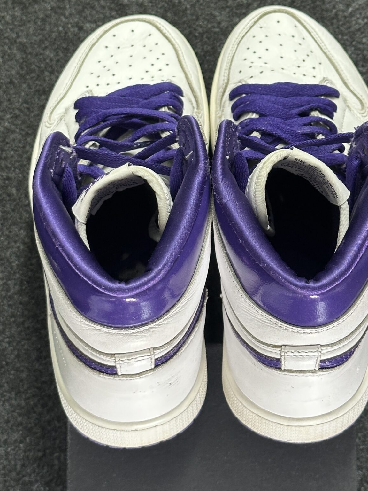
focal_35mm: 80
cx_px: 213
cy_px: 214
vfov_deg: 24.4
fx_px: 1134
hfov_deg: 18.4
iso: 200
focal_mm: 6.86
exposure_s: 1/33
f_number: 1.78
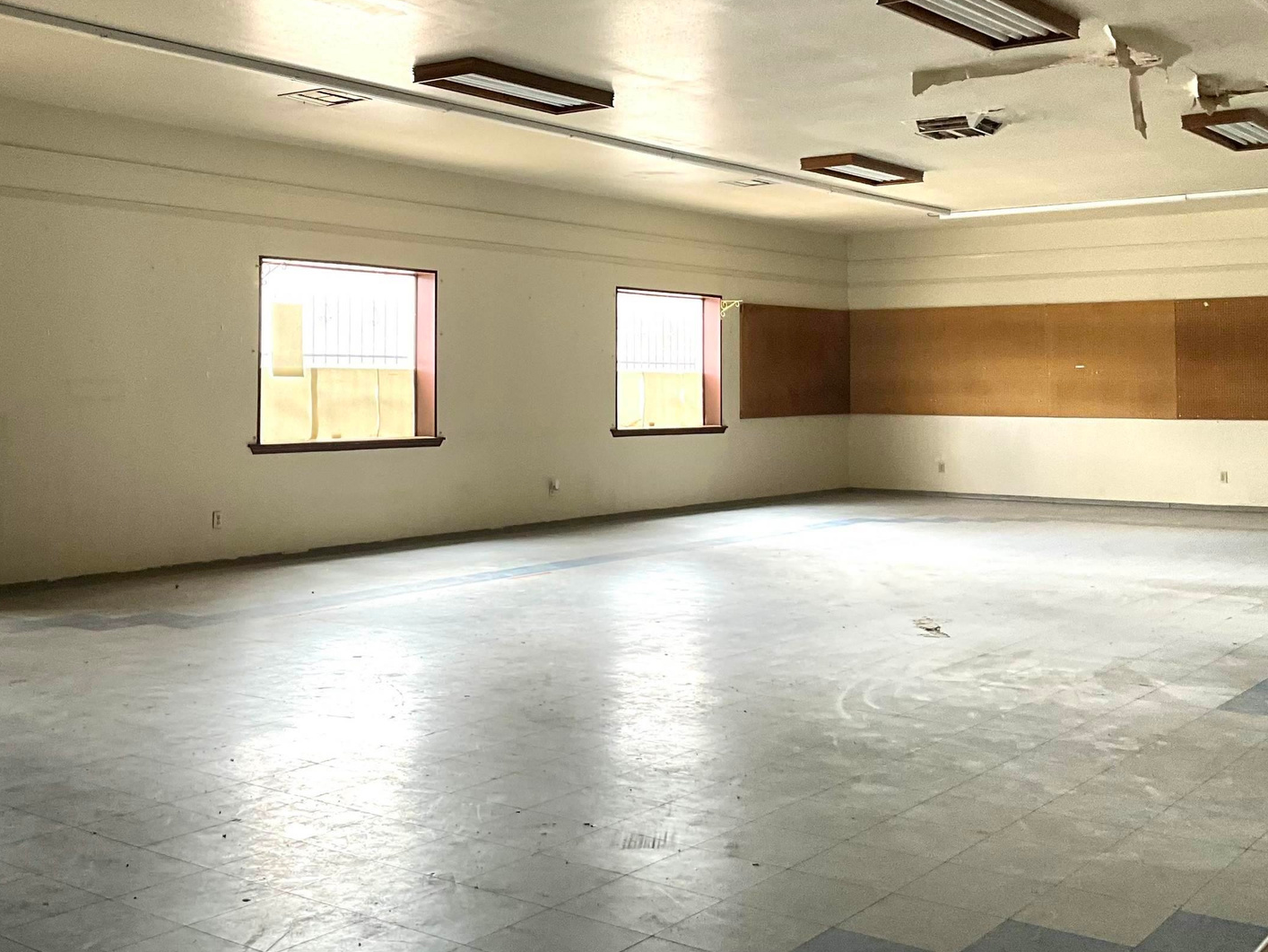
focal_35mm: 42
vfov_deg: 34.1
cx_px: 628
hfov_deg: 44.8
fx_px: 1539
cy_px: 331
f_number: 1.8
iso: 64
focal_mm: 3
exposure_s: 1/66
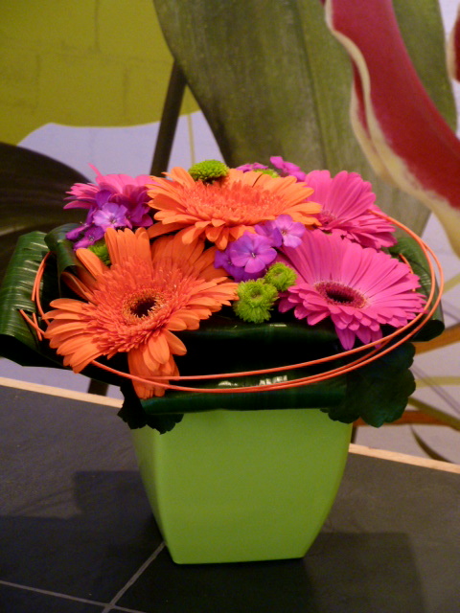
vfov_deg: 15.4
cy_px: 306
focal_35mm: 128
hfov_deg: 11.6
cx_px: 230
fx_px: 2268
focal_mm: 21
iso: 400
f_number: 4.4
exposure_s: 1/8
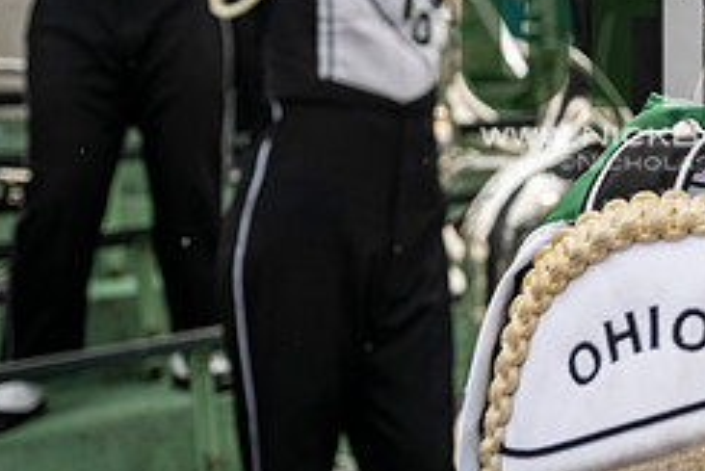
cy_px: 33
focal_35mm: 57
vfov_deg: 23.1
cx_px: 679
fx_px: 1117
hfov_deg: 32.6
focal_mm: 24
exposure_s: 1/500
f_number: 2.8
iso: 160
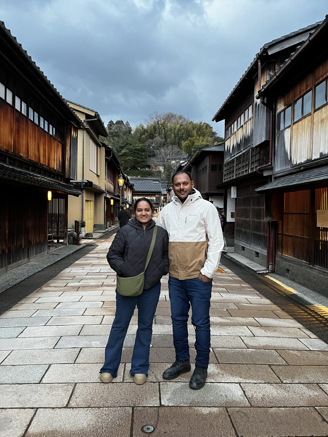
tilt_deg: -0.7
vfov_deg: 67.3
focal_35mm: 26
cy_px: 218
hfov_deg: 53.1
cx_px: 164
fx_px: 328
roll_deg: -0.9
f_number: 1.6
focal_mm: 5.1
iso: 400
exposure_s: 1/40
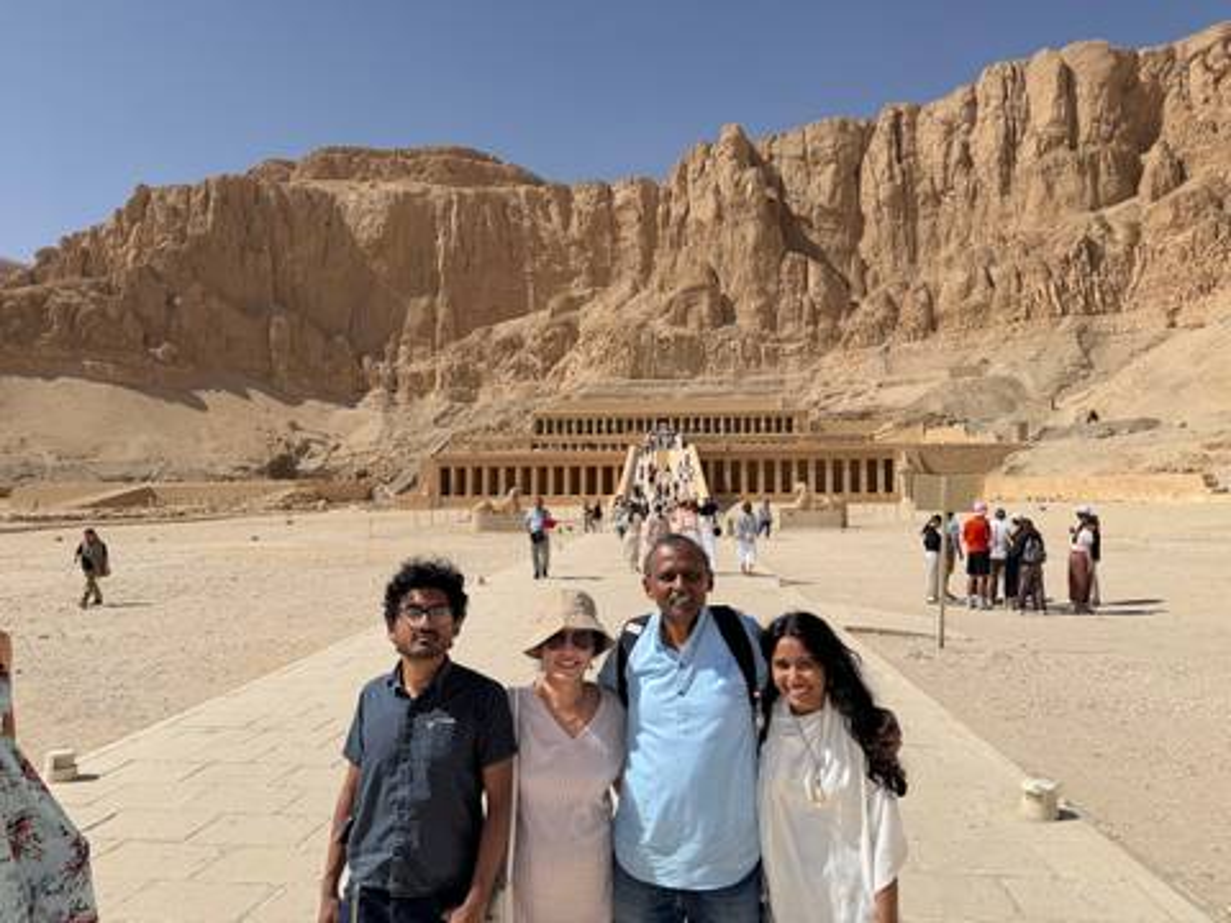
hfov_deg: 71.6
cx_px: 616
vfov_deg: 56.8
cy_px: 462
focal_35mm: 24
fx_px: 853
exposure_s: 1/8130
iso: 80
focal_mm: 6.76
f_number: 1.78
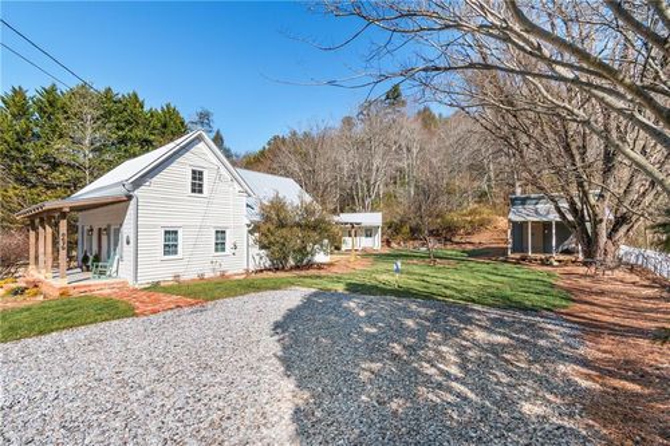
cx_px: 335
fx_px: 279
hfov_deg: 100.4
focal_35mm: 15
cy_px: 223
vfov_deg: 77.3
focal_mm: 10
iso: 100
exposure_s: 1/250
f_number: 10
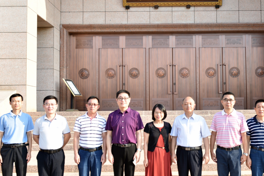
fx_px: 374
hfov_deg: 38.6
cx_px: 168
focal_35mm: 51
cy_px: 92
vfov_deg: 26.5
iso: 100
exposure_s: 1/100
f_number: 5
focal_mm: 34
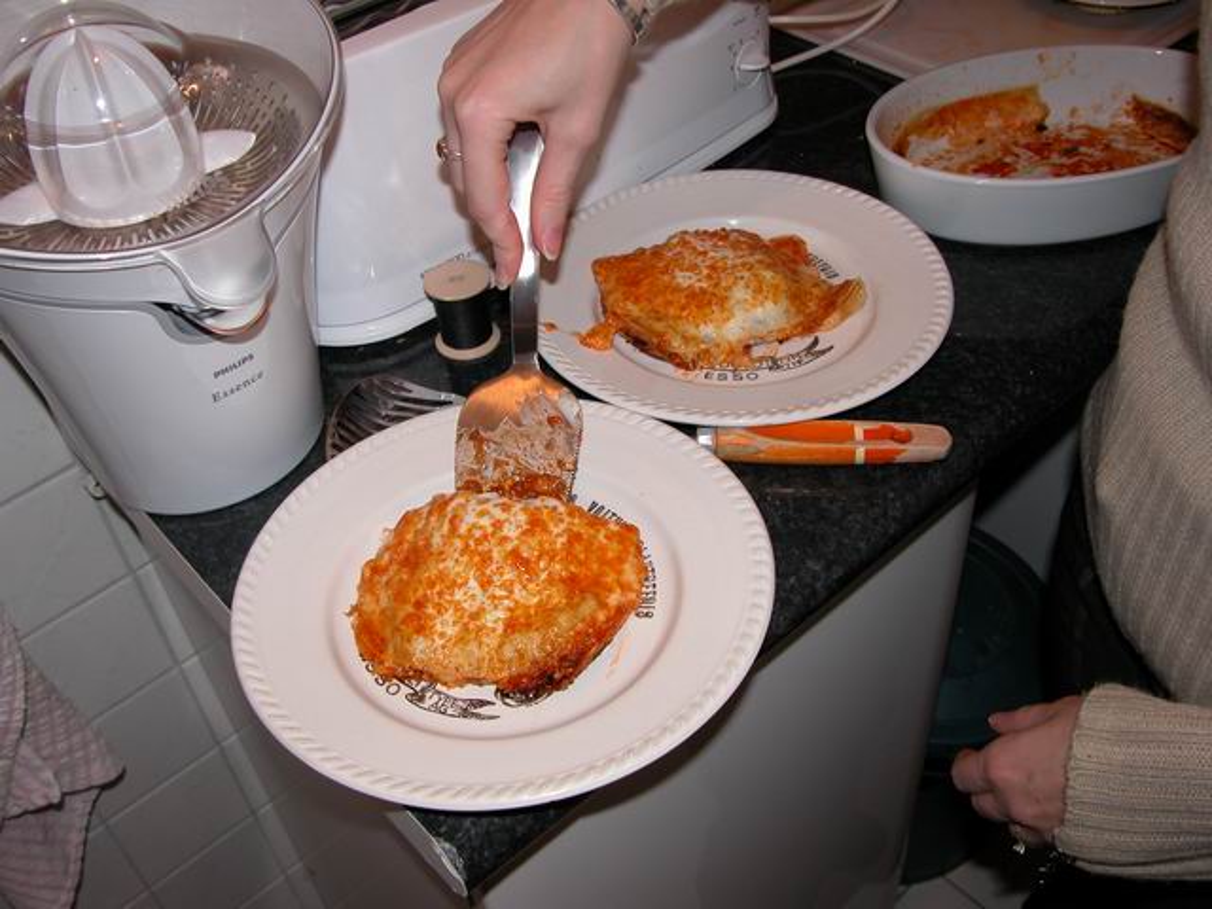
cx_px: 606
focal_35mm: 35
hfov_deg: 52.6
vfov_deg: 40.7
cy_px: 454
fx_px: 1225
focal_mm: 8.9
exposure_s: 1/60
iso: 100
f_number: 2.8
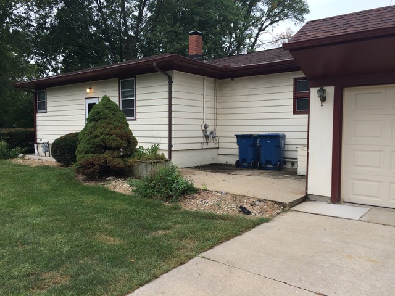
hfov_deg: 61.7
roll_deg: +0.4
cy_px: 148
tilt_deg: -4.1
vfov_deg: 48.2
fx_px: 331
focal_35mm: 29
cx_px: 198
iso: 32
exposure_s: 1/631
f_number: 2.2
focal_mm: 4.15
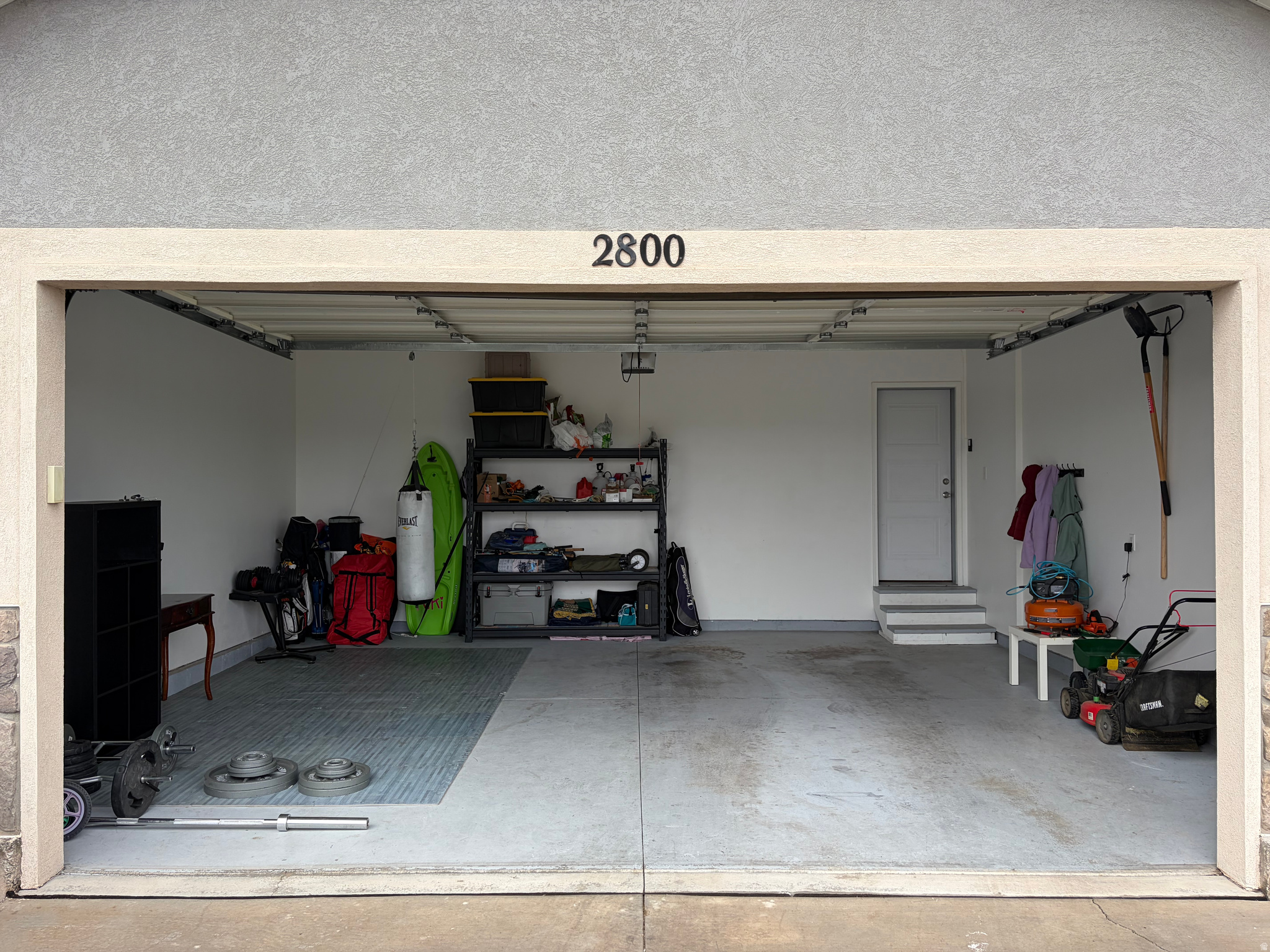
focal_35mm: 26
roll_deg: +0.9
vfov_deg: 53.1
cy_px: 476
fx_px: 954
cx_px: 635
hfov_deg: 67.3
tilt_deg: +1.0
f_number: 1.6
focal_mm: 5.96
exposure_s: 1/1155
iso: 50
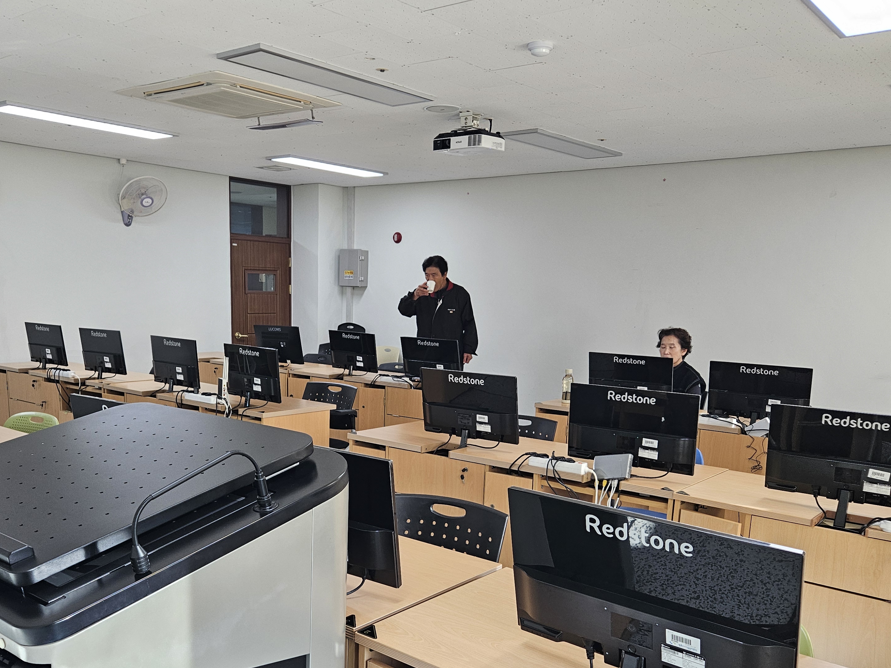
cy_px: 443
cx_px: 394
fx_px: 824
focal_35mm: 32
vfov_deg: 43.6
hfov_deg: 56.7
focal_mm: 5.4
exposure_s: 1/120
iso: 80
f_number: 1.8
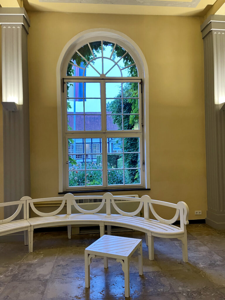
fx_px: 217
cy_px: 150
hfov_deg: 54.9
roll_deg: +0.9
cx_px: 112
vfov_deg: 69.4
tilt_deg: +1.0
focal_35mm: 25
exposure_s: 1/33
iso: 400
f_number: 1.6
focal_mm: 5.1
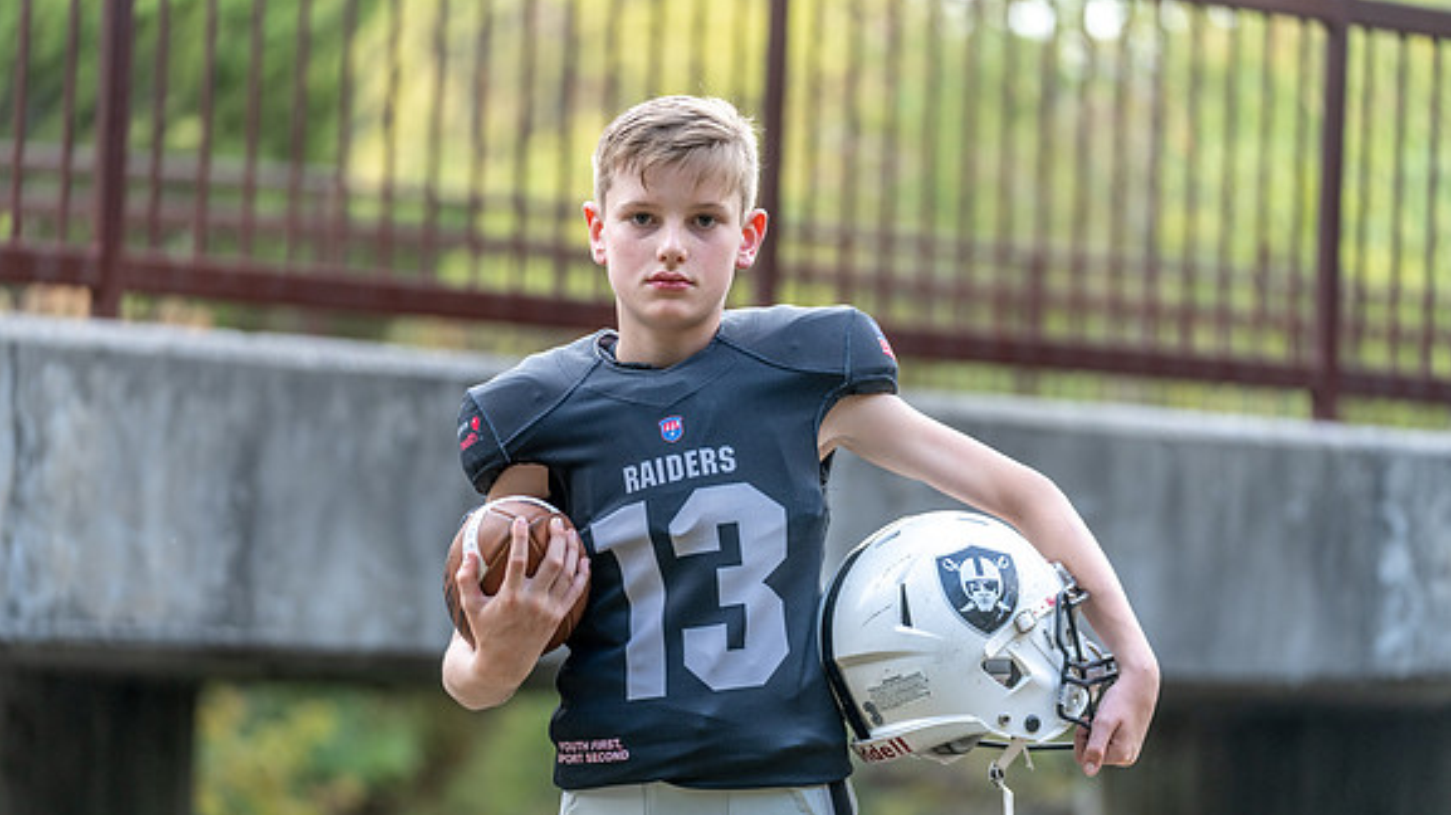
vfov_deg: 8.2
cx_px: 688
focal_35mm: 147
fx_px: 5653
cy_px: 461
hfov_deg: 14.6
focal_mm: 133
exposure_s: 1/320
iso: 640
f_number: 2.8
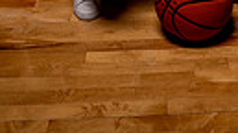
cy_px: -235
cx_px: 184
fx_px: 554
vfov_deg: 10.6
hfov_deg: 23.9
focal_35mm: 88
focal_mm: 24
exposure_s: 1/250
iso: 100
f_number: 7.1
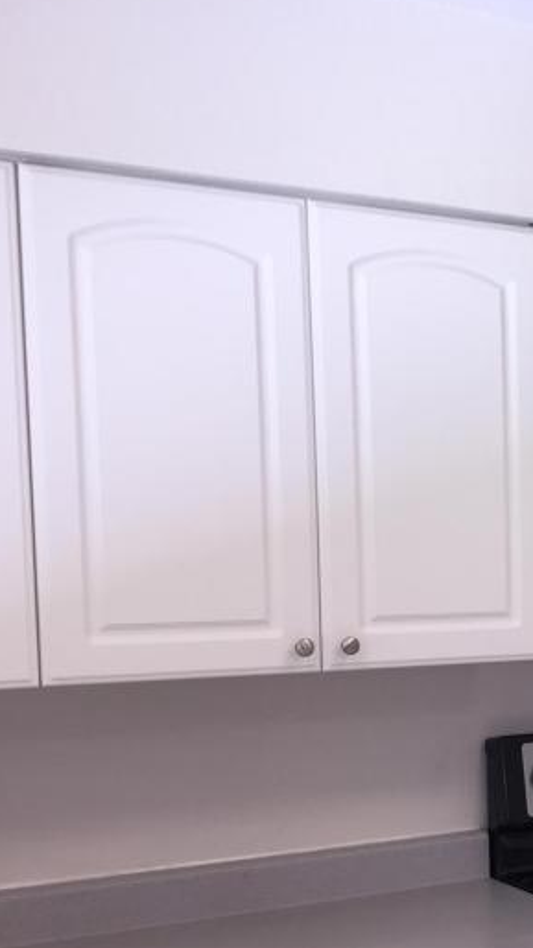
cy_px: 681
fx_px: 1583
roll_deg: -0.9
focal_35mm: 63
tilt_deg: -5.3
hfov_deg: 17.1
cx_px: 819
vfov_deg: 32.8
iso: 32
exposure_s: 1/48
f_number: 2.2
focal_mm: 4.15
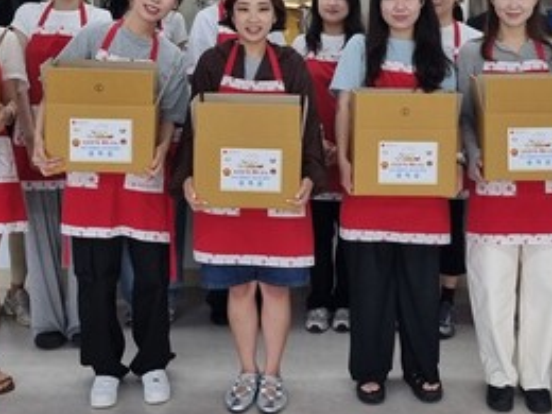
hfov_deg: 32.2
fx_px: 957
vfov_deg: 24.0
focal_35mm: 60
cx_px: 304
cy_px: 83
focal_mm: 5.4
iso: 80
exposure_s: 1/120
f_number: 1.8
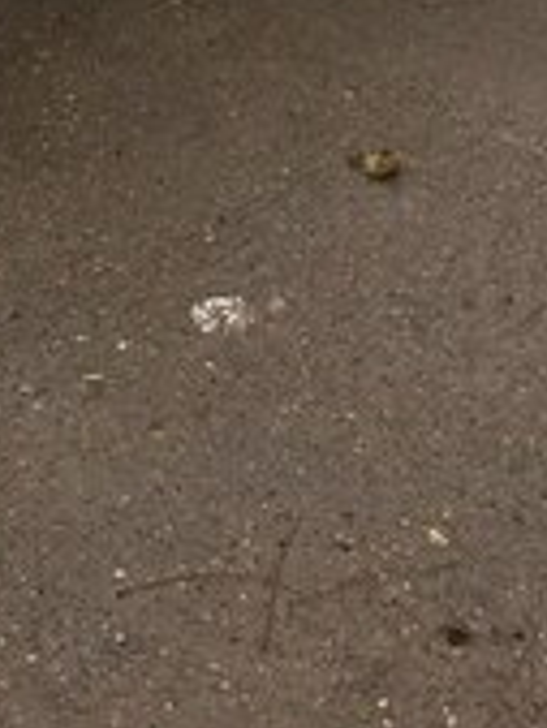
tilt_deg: -18.0
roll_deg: -3.6
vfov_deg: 20.4
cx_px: 190
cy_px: -297
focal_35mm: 85
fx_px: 1789
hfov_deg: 17.4
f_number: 2.2
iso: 32
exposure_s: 1/336
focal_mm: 4.15
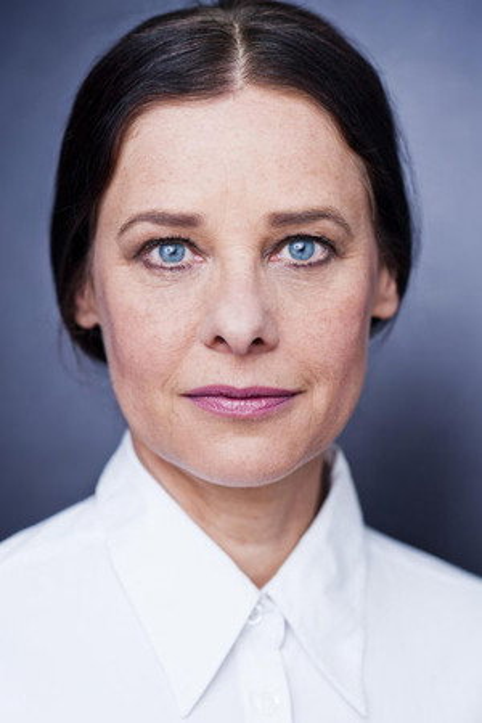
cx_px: 241
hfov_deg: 13.0
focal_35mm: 105
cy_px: 362
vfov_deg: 19.5
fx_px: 2109
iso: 100
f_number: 5
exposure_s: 1/250
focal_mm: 105
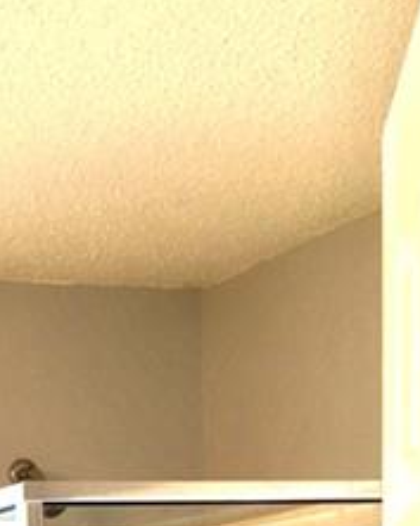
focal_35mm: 98
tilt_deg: -3.7
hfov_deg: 14.7
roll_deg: +1.8
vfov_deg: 17.1
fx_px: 1526
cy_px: 862
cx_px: -197
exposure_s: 1/40
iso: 32
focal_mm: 4.15
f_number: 2.2
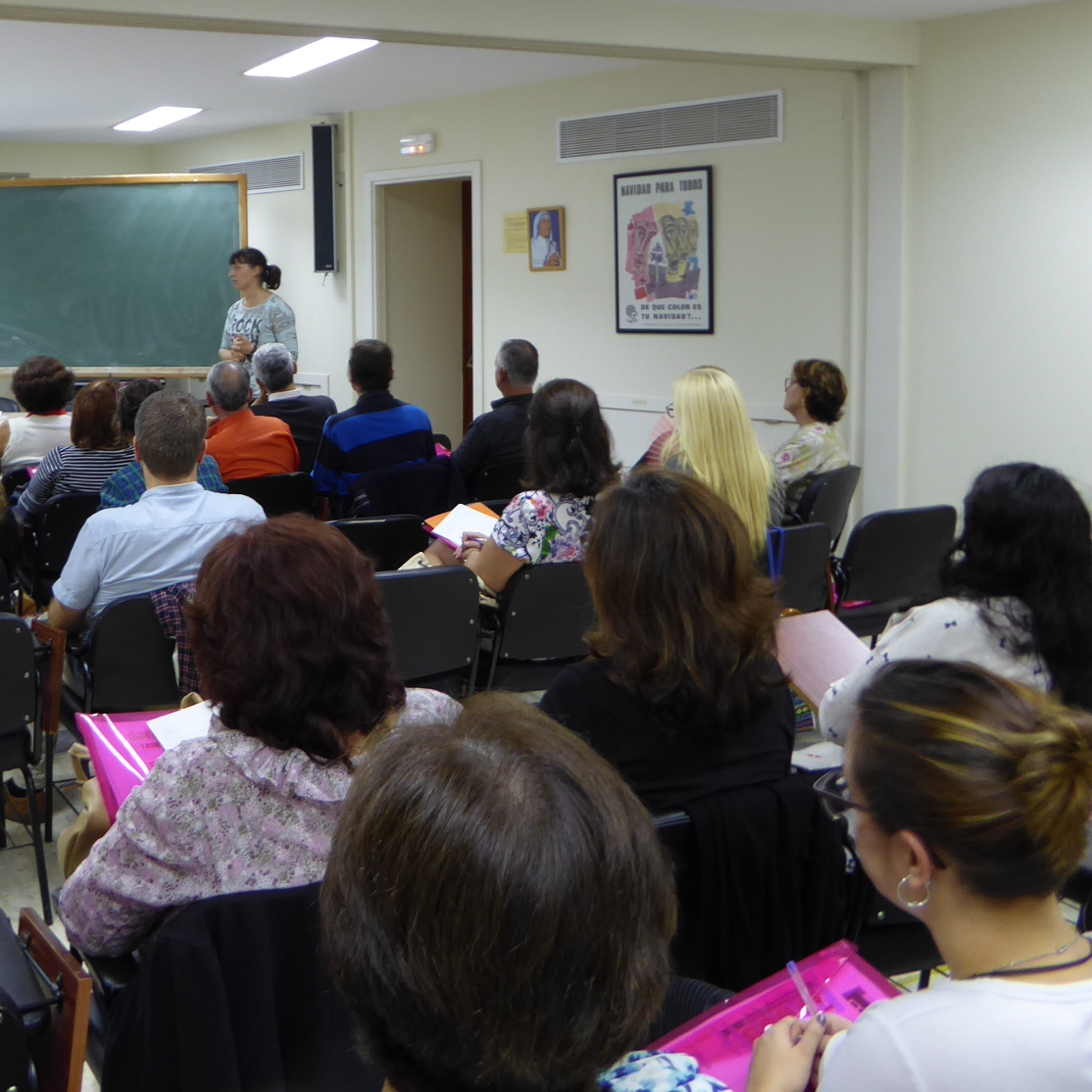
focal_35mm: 39
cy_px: 402
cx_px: 326
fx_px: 1392
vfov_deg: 42.5
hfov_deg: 42.0
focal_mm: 4.3
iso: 100
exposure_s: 1/5
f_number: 3.5
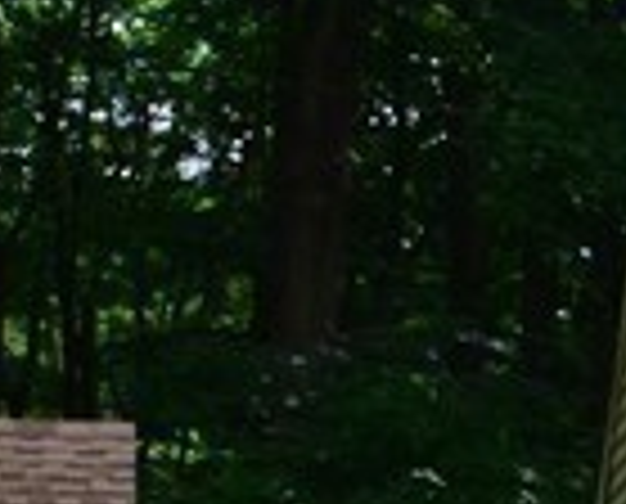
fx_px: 4218
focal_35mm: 227
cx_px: 2261
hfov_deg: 7.0
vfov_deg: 6.8
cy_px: 693
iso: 400
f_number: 9.5
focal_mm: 22
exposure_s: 1/250
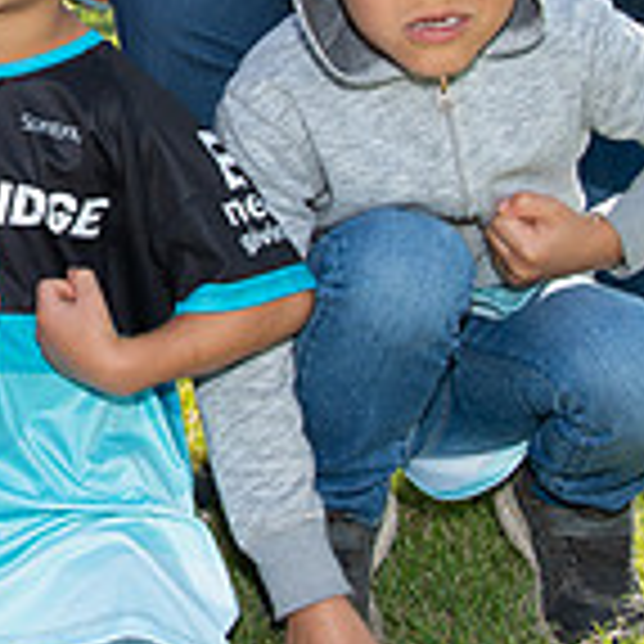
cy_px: -11
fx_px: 2252
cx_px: -270
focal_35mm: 107
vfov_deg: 15.9
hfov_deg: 15.3
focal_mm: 31
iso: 250
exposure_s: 1/200
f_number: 10
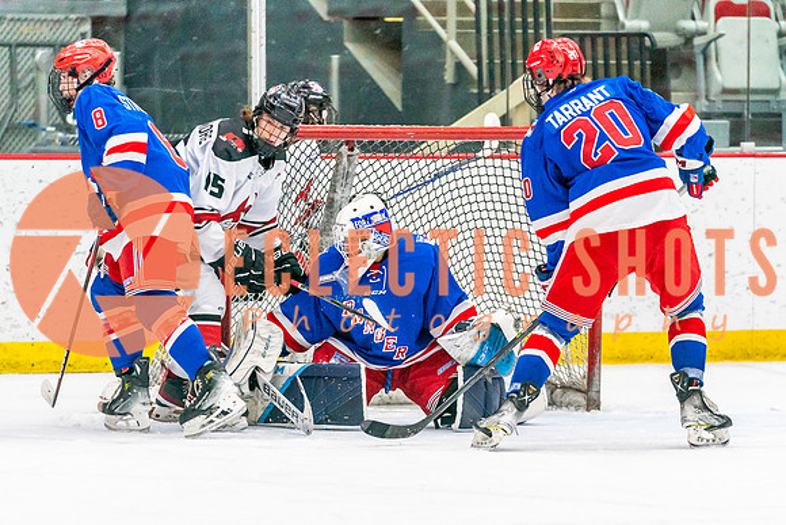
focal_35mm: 312
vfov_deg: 4.4
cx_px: 361
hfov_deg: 6.6
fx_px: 6819
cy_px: 404
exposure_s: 1/1250
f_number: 2.8
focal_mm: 200
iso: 3200
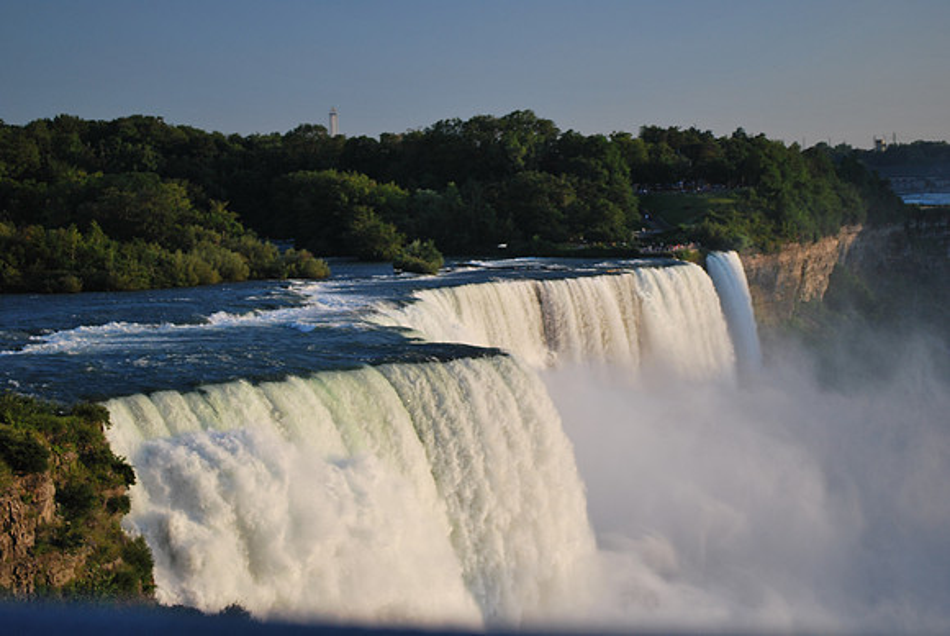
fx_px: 1743
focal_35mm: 66
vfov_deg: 20.7
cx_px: 475
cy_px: 318
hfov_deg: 30.5
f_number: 5.3
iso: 110
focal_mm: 44
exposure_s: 1/160
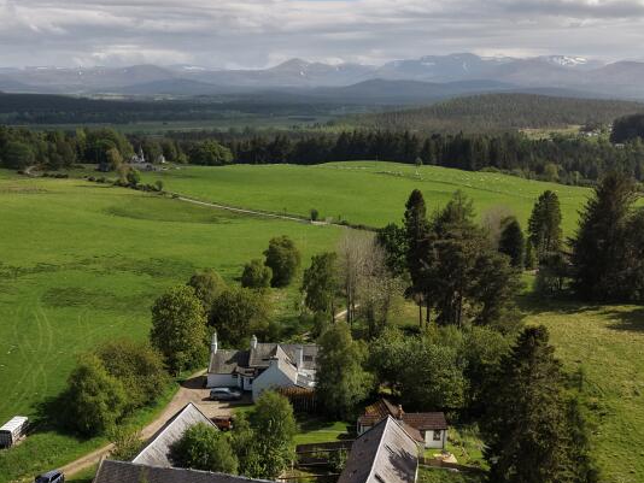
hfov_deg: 40.8
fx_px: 856
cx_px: 230
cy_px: 344
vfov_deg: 31.1
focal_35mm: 46
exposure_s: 1/160
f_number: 1.8
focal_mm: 8.67
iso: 150
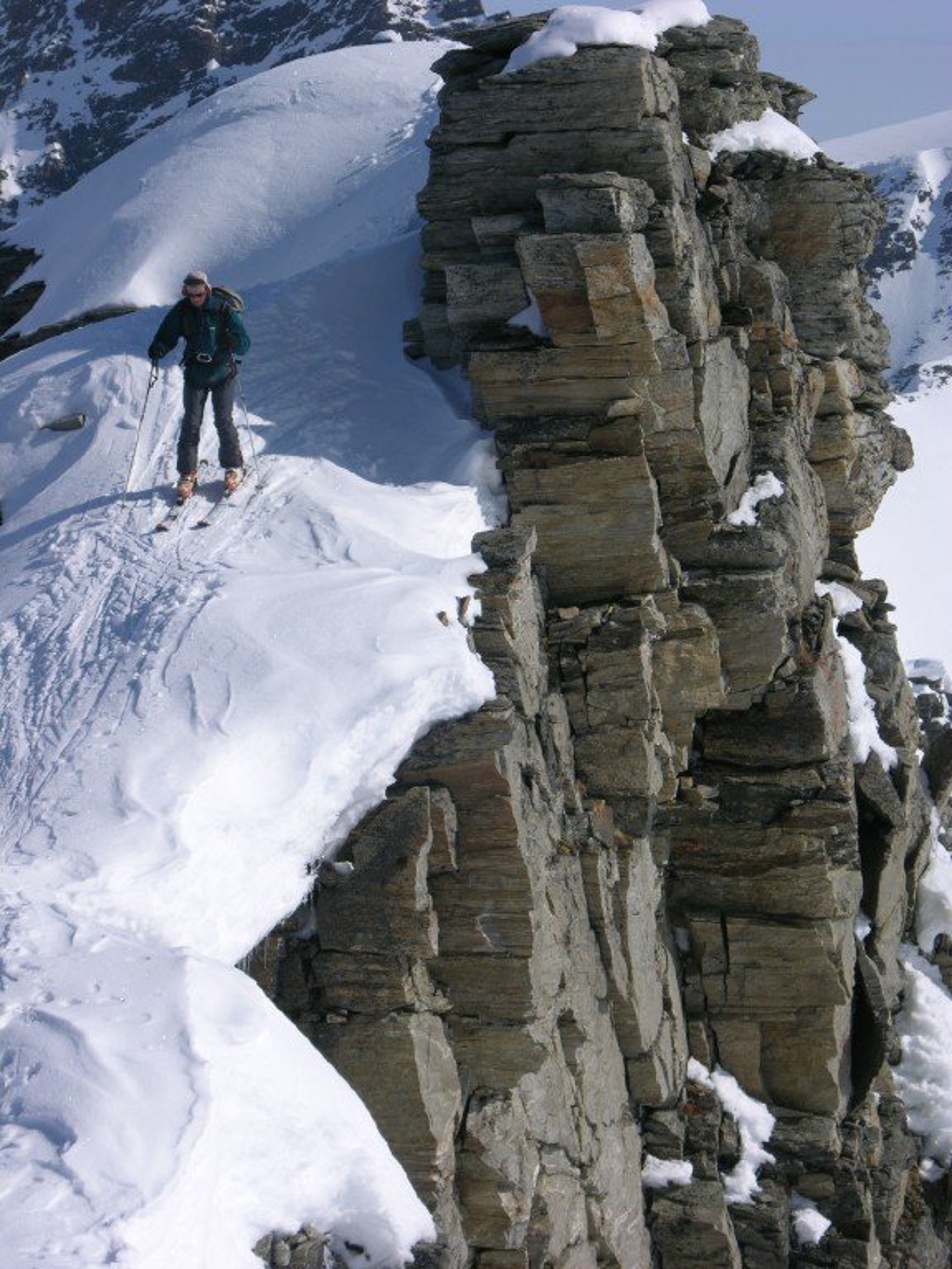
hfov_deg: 12.3
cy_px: 634
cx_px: 476
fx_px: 4400
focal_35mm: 120
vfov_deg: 16.4
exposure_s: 1/459
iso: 50
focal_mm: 29.5
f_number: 7.5
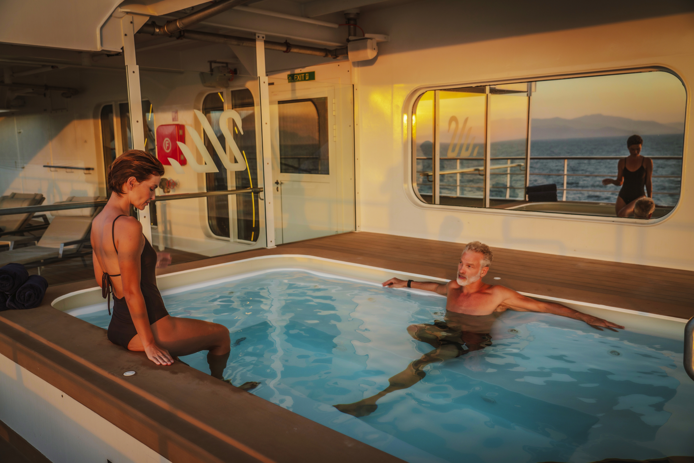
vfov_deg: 43.6
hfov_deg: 61.9
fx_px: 578
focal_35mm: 30
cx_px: 347
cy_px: 232
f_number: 4
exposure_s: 1/125
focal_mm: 30
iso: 200
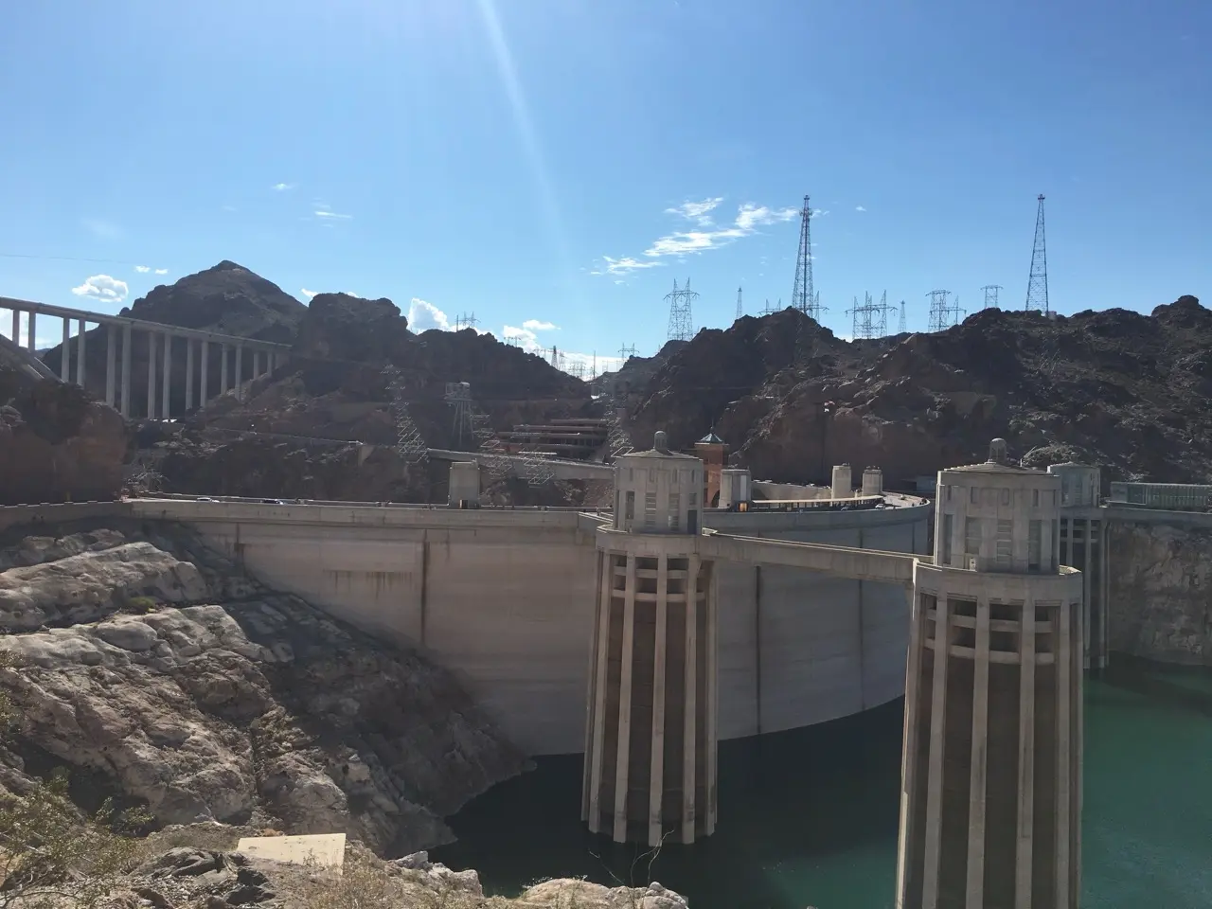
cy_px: 454
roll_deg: -1.7
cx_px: 606
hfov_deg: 61.7
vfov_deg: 48.2
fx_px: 1015
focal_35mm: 29
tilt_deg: +0.7
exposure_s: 1/2404
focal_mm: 4.15
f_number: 2.2
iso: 25
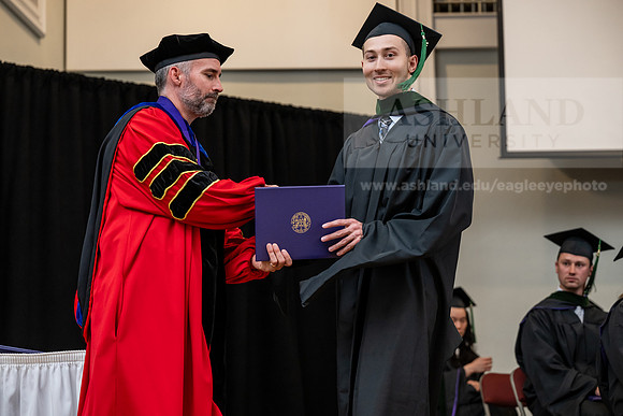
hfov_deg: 23.1
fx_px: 1523
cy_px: 208
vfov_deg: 15.5
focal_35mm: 88
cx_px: 312
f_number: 3.5
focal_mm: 88
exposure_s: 1/200
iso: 1600
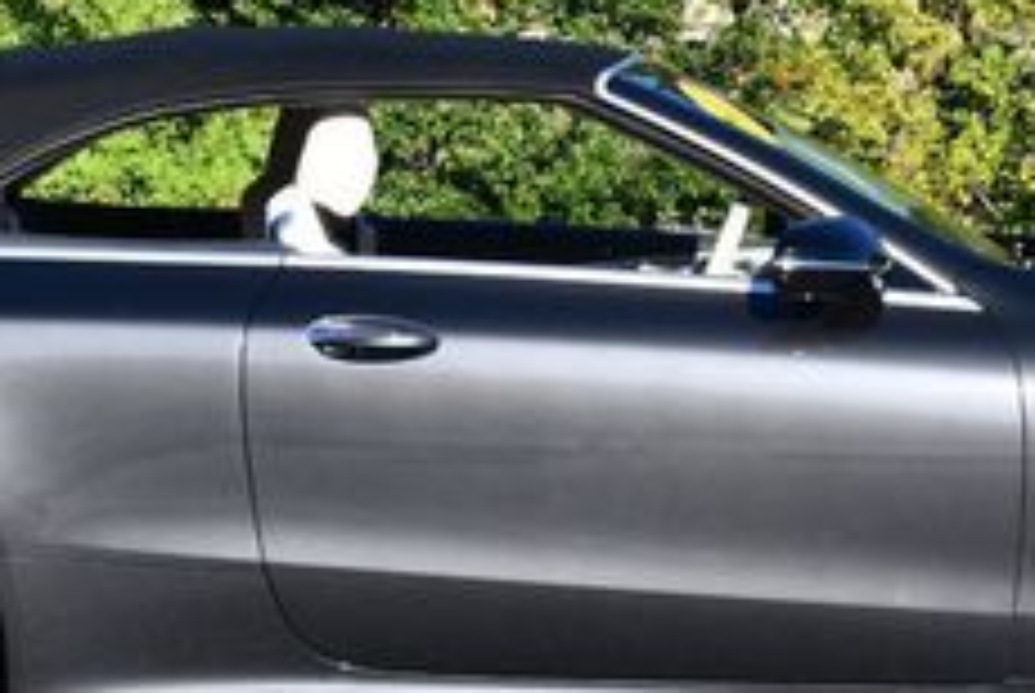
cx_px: 500
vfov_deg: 7.7
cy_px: 90
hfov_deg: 11.5
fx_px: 5124
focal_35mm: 178
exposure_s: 1/250
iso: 200
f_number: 8
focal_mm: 32
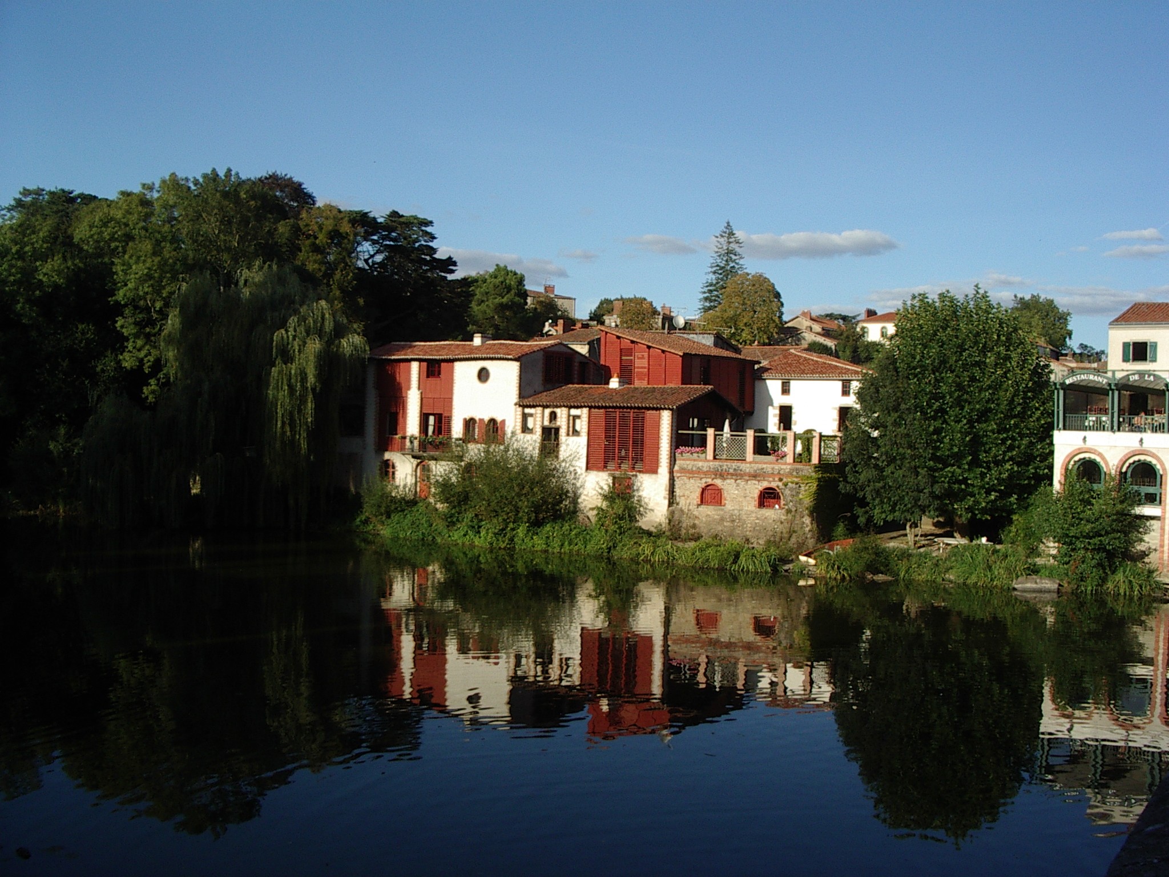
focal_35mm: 38
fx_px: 1283
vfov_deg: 37.7
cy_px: 438
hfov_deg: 49.0
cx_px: 584
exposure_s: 1/400
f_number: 4.8
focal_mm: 5.8
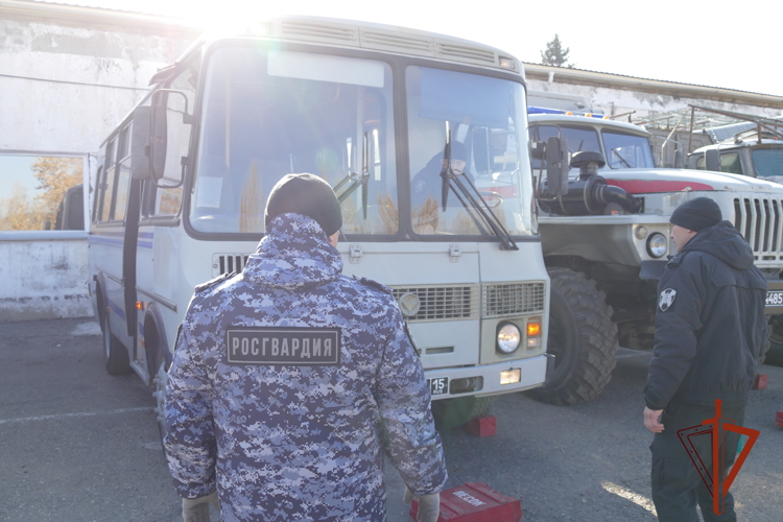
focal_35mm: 33
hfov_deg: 57.2
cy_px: 261
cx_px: 392
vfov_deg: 40.0
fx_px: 718
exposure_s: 1/320
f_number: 3
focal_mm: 12.12
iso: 125
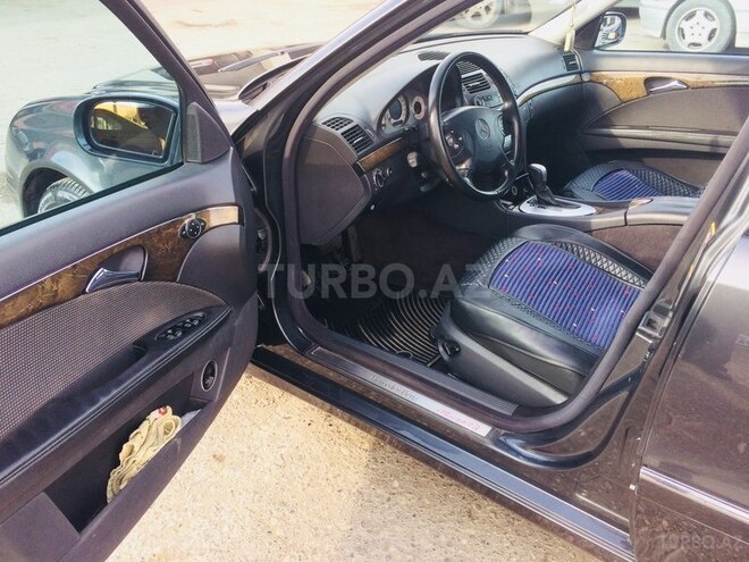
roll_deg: +0.8
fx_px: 627
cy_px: 281
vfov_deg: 48.2
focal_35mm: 29
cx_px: 374
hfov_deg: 61.7
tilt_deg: -30.3
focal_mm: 4.15
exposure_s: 1/184
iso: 32
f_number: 2.2
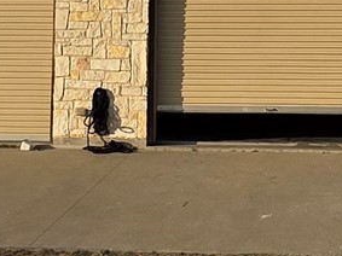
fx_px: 928
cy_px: 12
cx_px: 220
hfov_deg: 20.8
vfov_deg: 15.5
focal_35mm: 94
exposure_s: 1/2579
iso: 40
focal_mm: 2.2
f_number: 1.9
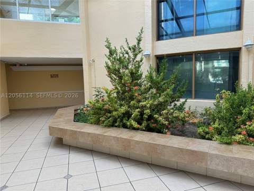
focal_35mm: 24
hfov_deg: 71.6
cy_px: 96
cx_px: 127
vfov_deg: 56.8
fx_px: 176
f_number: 1.78
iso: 80
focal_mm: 6.76
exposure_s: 1/309
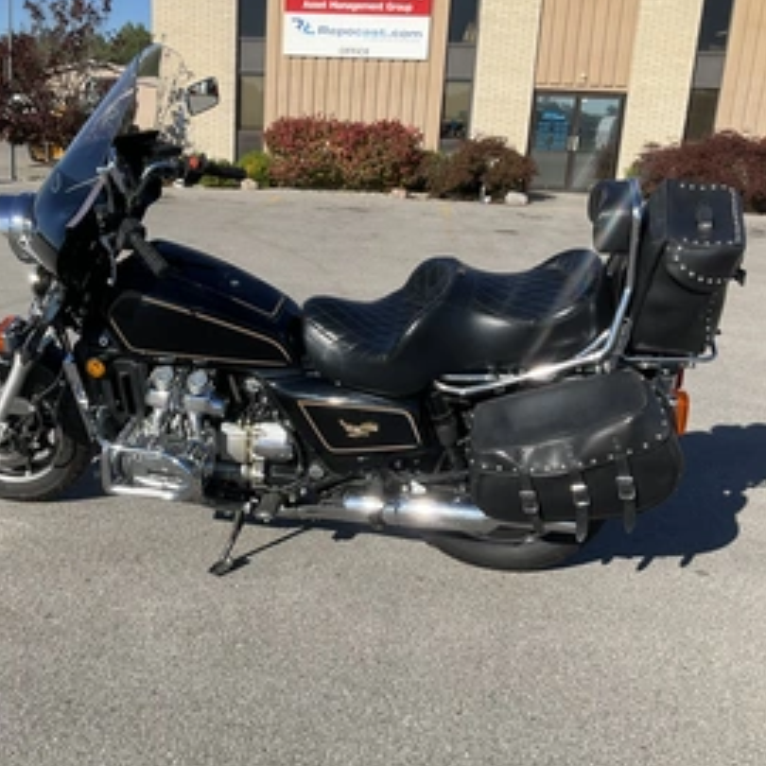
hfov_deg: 43.5
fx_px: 951
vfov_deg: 43.8
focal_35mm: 38
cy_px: 411
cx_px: 292
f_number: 1.8
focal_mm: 3
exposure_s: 1/1848
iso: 25
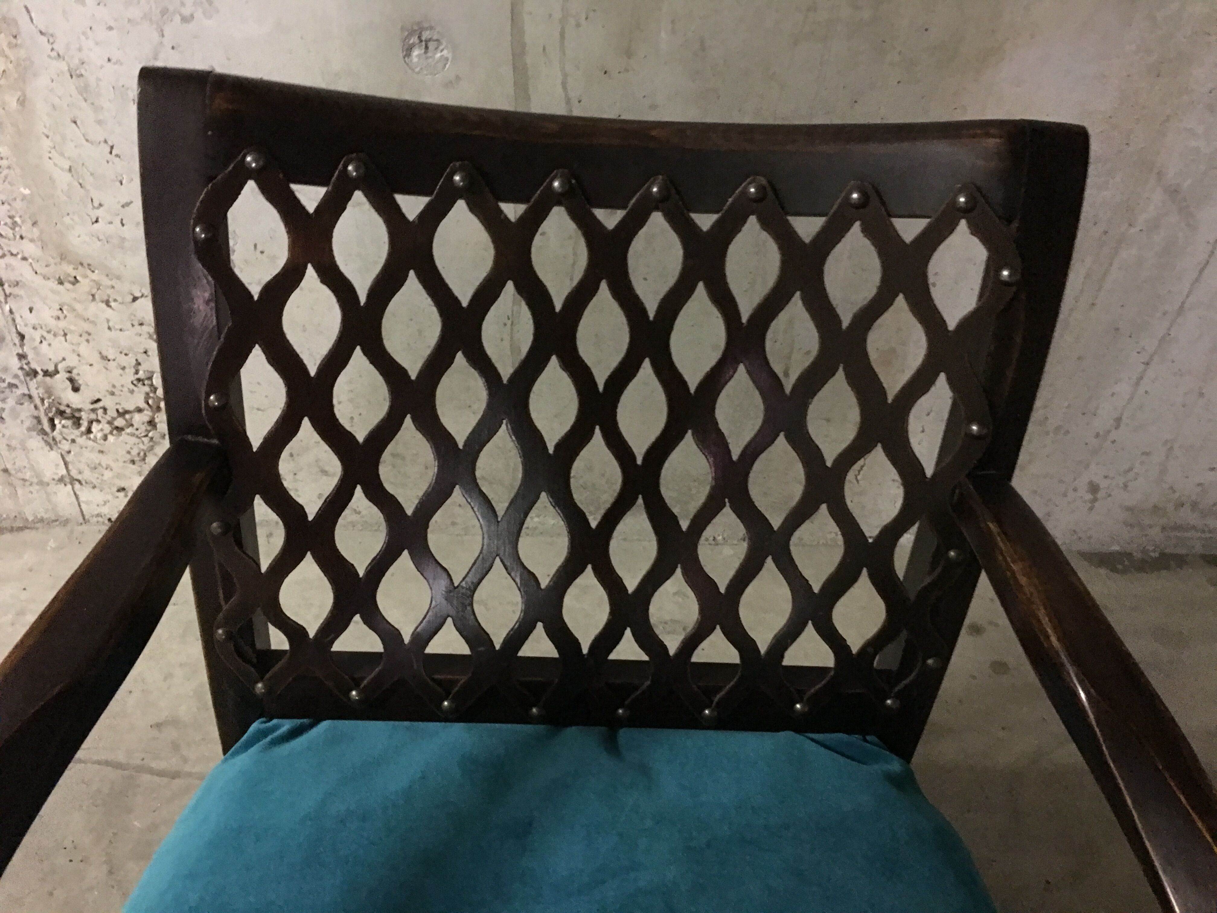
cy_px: 456
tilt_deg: -41.2
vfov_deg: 48.2
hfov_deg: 61.7
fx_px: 1020
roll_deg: -4.3
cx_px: 608
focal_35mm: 29
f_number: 2.2
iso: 160
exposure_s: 1/4
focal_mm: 4.15
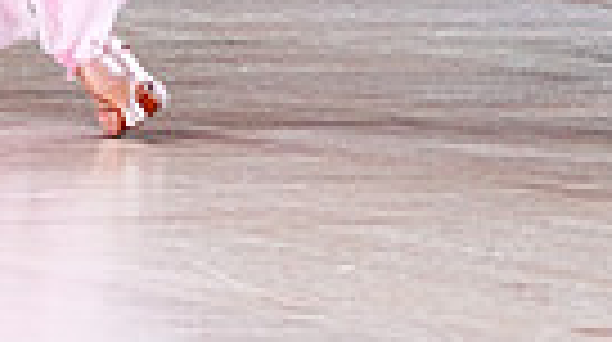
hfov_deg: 4.5
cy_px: -644
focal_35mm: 474
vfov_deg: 2.5
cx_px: -178
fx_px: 7680
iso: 2000
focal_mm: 106
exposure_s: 1/400
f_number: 4
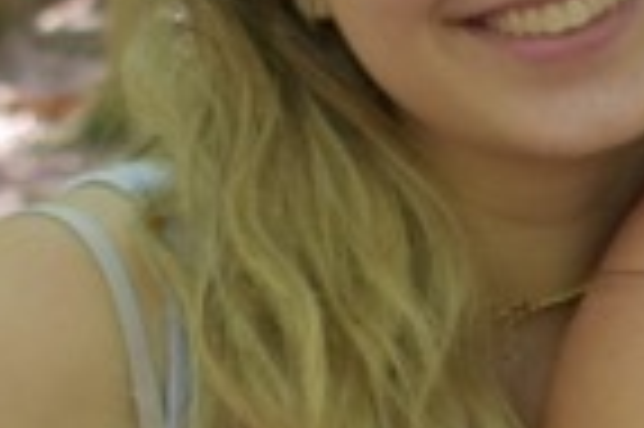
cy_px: 493
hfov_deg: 6.9
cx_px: 1058
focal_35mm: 294
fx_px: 5253
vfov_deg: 4.7
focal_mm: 28
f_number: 4.2
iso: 720
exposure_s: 1/60
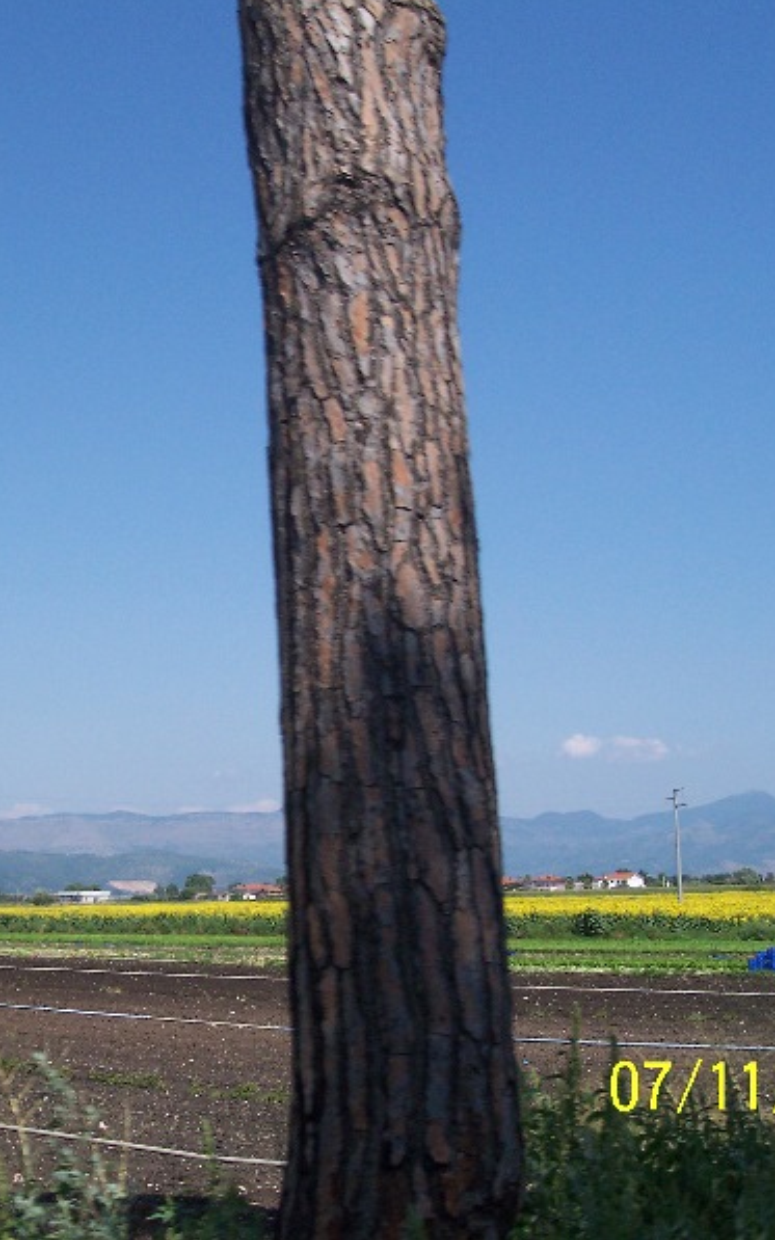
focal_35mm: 54
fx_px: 1825
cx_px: 183
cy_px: 619
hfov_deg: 23.7
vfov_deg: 37.5
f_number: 4.8
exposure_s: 1/1000
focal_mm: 8
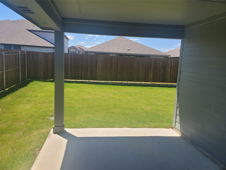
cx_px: 113
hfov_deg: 69.4
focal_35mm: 25
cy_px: 85
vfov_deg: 54.9
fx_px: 163
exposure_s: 1/773
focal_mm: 7
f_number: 1.8
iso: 20
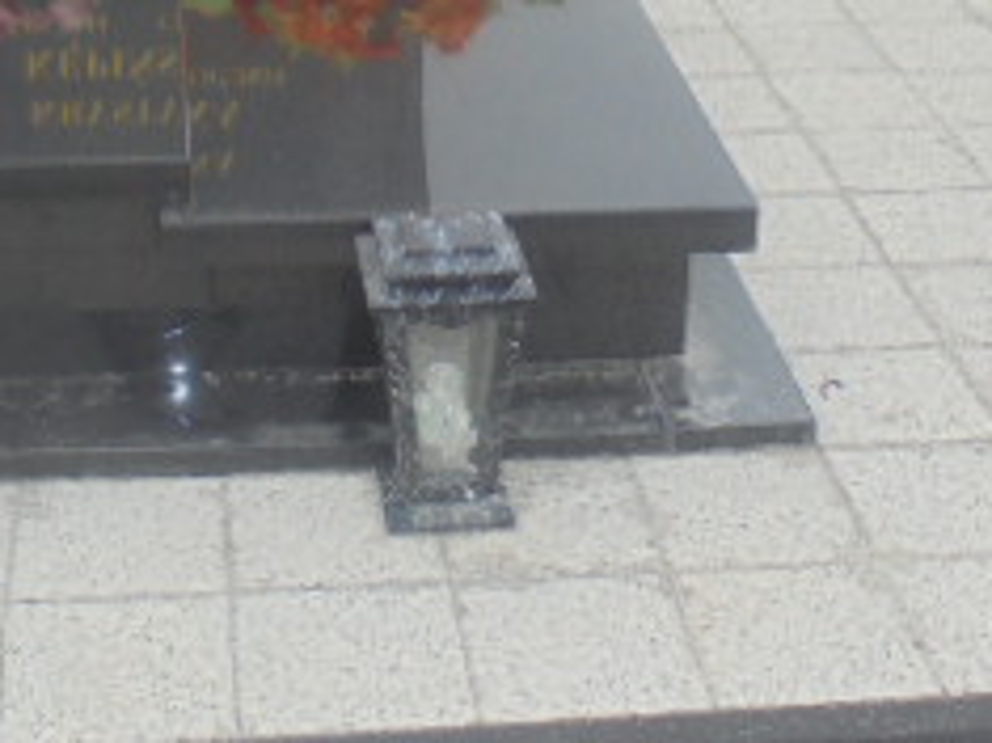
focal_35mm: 79
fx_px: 2263
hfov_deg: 24.7
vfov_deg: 17.9
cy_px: -101
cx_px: 401
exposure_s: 1/200
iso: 100
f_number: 3.7
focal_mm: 5.3
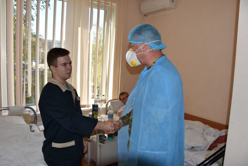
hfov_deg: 67.3
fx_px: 186
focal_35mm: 27
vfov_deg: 48.0
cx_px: 124
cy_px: 83
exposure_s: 1/125
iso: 140
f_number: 5.6
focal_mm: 18
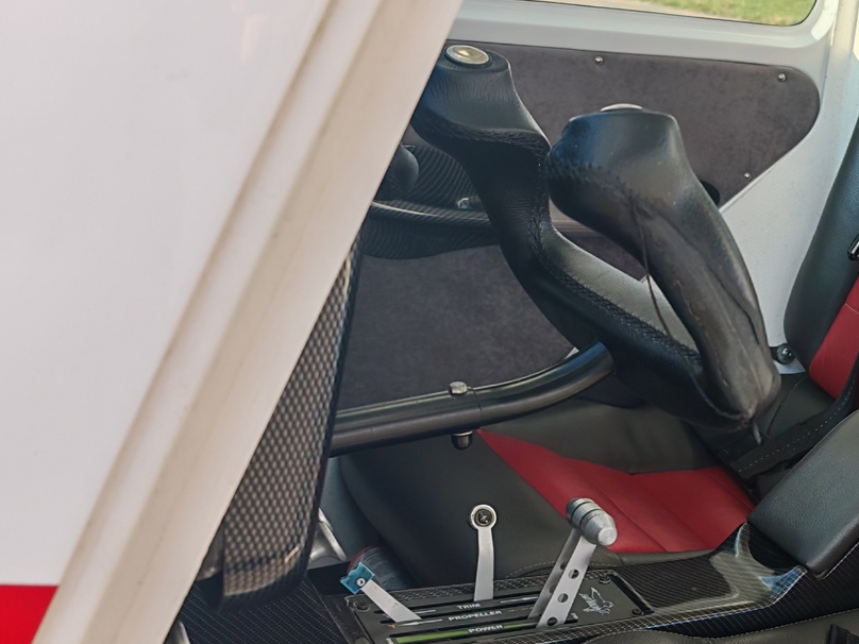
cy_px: 516
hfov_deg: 32.0
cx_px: 788
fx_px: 1414
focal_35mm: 57
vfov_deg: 25.2
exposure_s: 1/1000
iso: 100
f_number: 2
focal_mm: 6.83
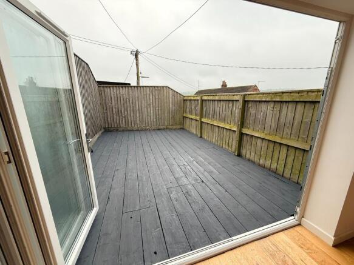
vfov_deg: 85.7
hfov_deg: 102.1
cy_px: 132
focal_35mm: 14
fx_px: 143
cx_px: 177
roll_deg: +0.6
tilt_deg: -13.1
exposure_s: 1/106
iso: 64
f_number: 2.2
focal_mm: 2.22
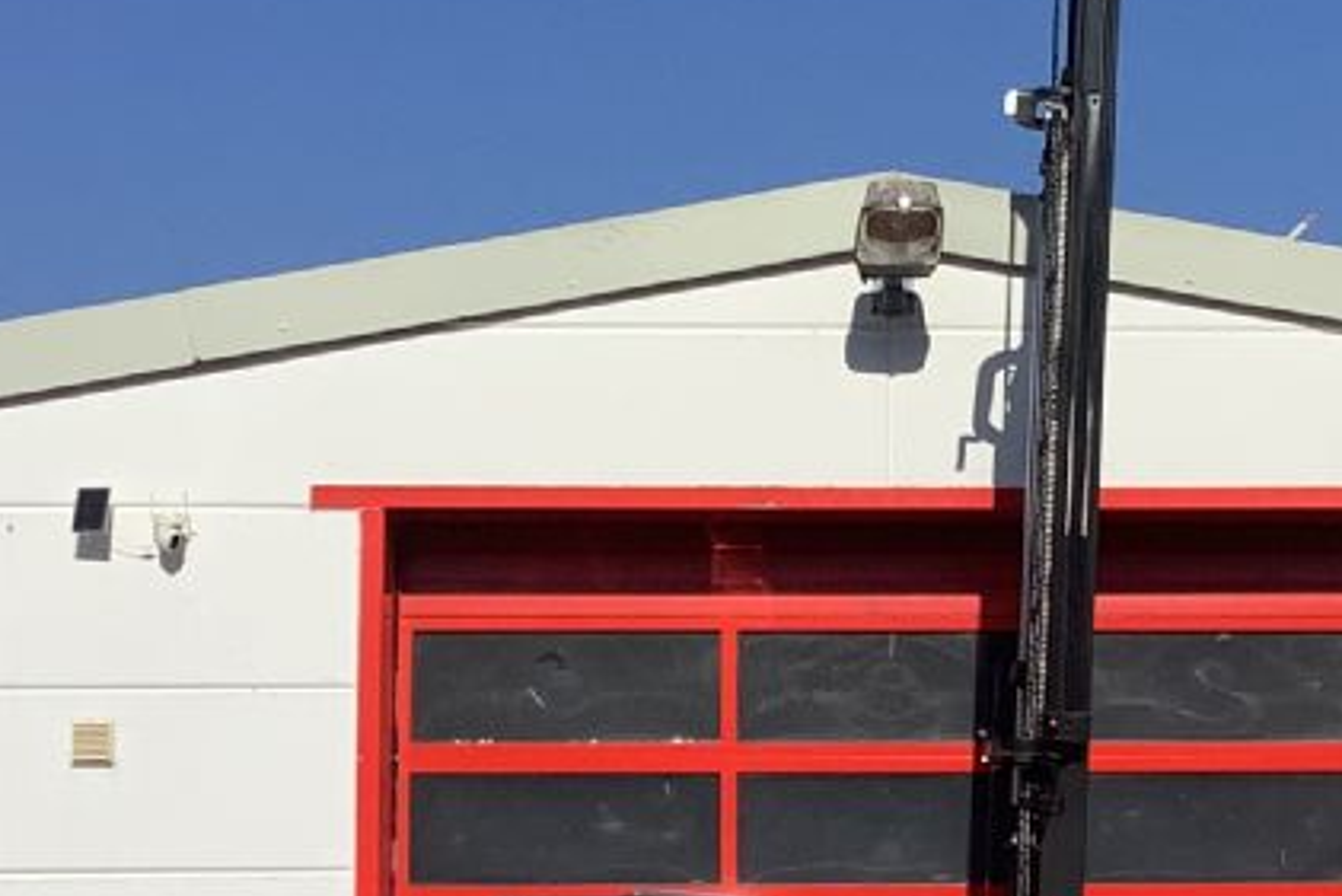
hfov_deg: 20.7
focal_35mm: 98
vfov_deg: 14.0
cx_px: 940
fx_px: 3654
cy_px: 564
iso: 25
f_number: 2.4
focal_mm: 3.3
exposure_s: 1/3546
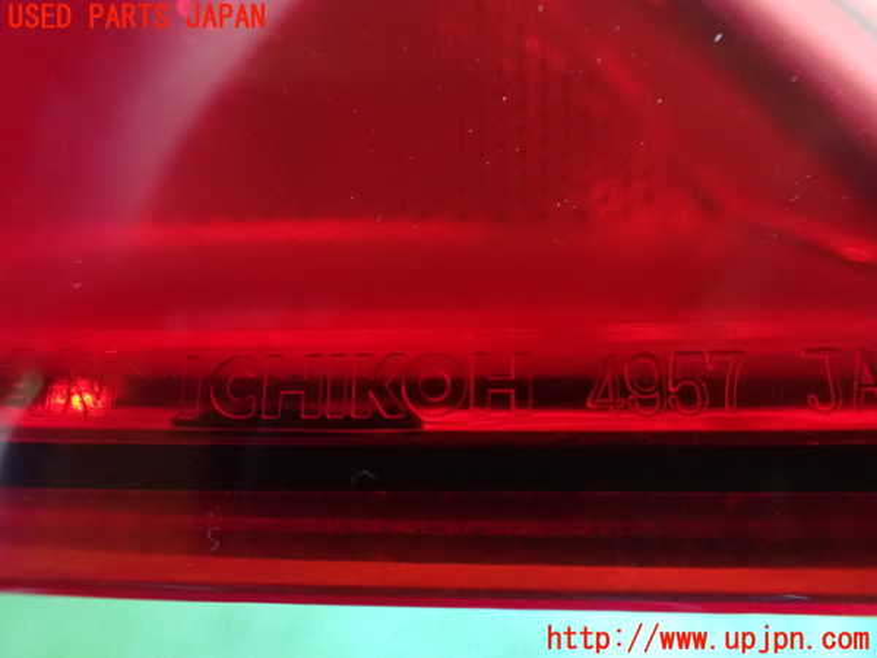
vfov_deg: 46.8
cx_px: 438
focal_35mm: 30
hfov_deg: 60.0
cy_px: 329
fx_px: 760
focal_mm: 5.4
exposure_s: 1/15
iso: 1600
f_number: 2.3
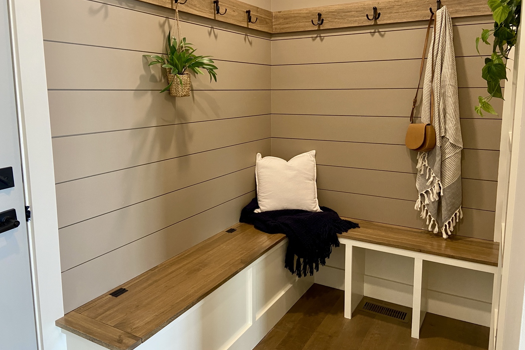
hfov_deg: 65.5
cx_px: 257
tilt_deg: -8.1
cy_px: 148
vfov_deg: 46.2
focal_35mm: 28
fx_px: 408
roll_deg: +1.5
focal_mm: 4.25
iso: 200
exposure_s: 1/60
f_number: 1.8
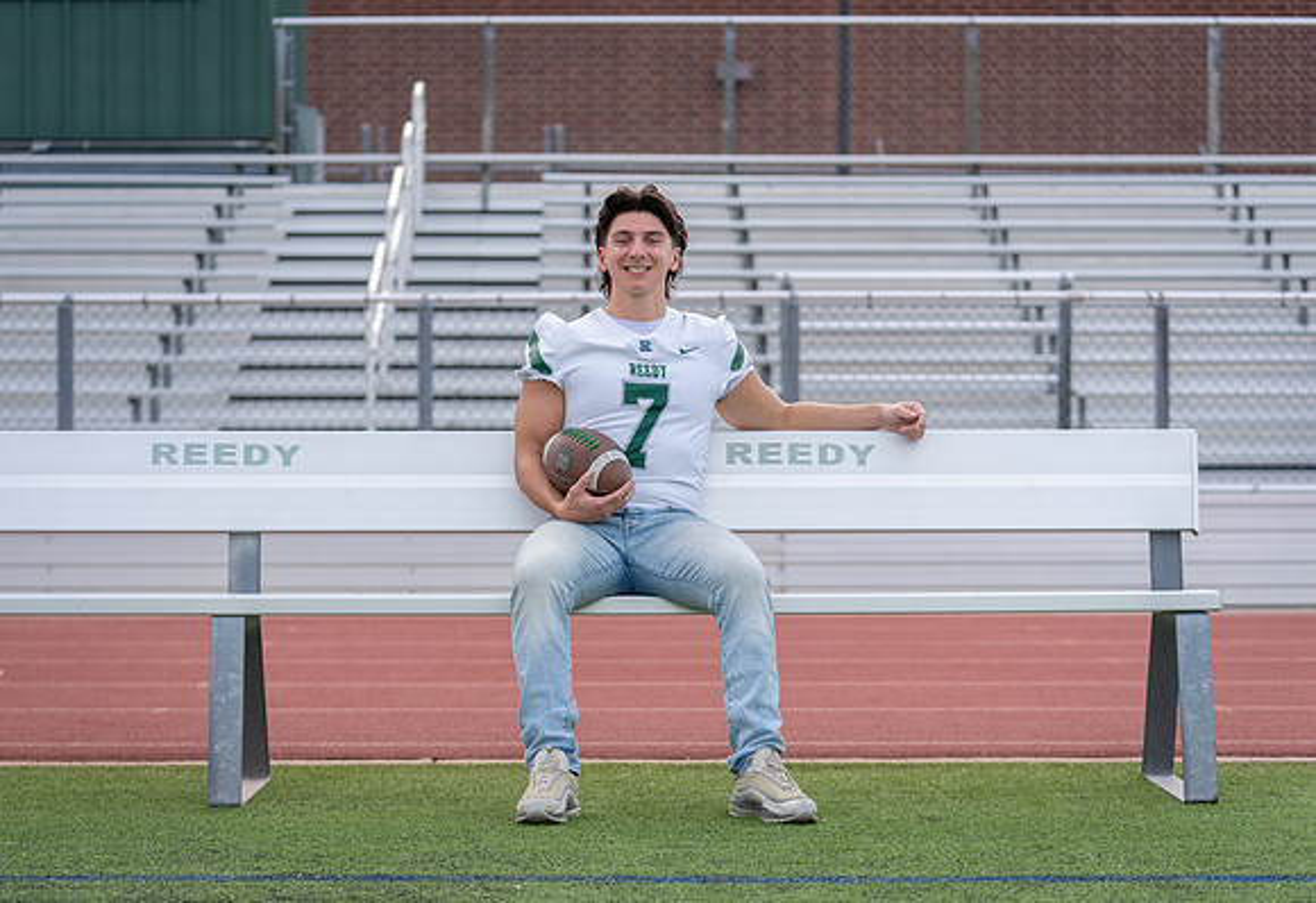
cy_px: 485
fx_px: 3195
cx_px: 588
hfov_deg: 23.3
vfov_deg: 16.1
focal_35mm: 87
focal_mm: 79
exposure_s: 1/500
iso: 100
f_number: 2.8
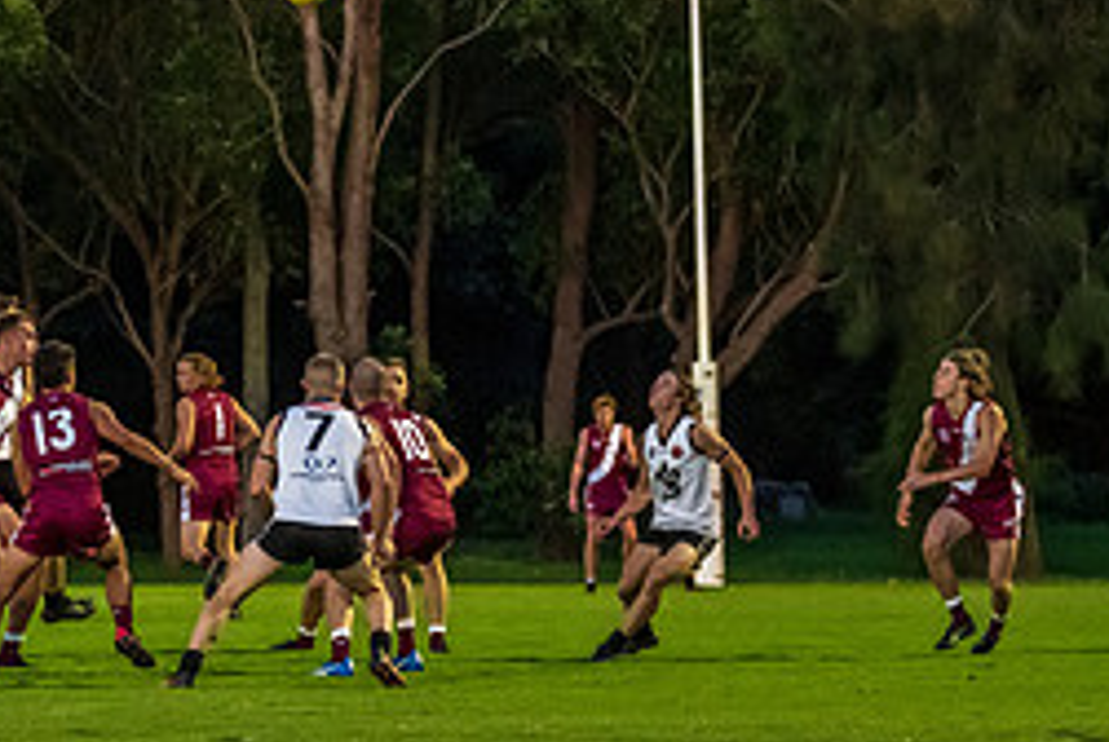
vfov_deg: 4.0
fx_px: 10733
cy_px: 303
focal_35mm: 348
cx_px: 296
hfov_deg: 5.9
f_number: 5.6
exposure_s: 1/250
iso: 6400
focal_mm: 150
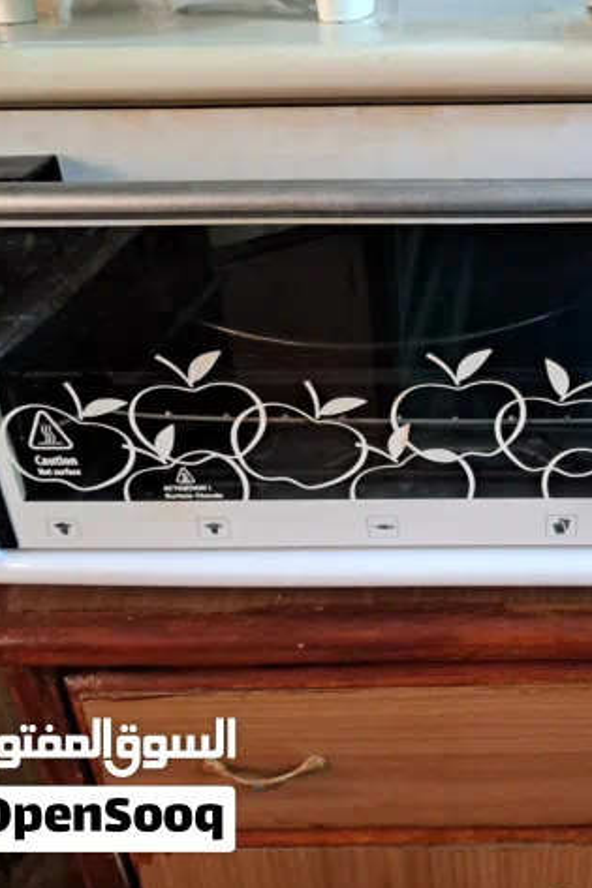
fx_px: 938
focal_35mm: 38
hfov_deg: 33.4
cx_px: 519
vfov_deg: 50.7
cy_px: 447
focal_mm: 4
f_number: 1.8
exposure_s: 1/33
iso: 640
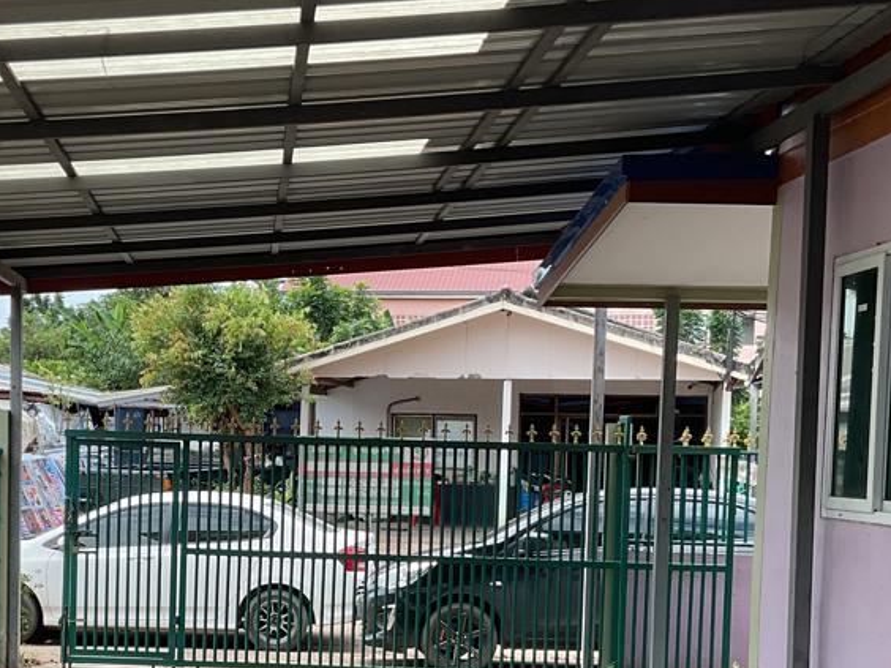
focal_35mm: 59
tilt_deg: -3.0
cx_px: 285
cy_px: 527
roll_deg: -1.3
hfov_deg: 32.4
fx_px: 1519
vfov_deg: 24.4
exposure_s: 1/574
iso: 16
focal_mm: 3
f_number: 1.8
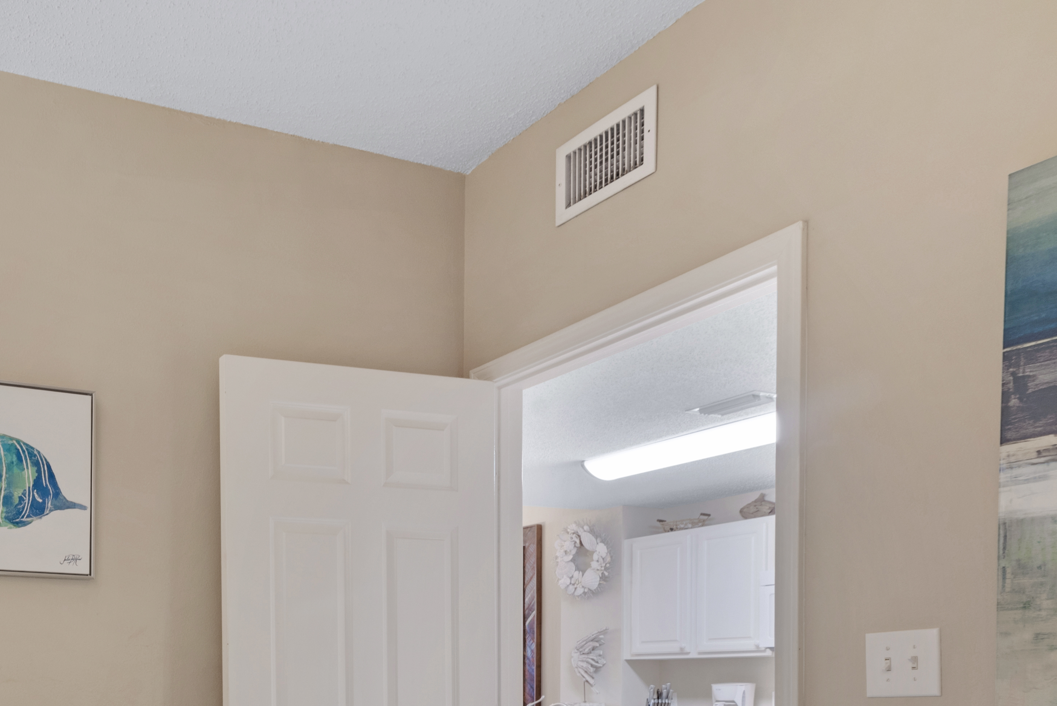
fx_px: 969
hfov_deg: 50.2
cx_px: 88
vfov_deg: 36.2
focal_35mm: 33
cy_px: 699
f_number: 9
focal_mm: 16
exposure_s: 1/6
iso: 320
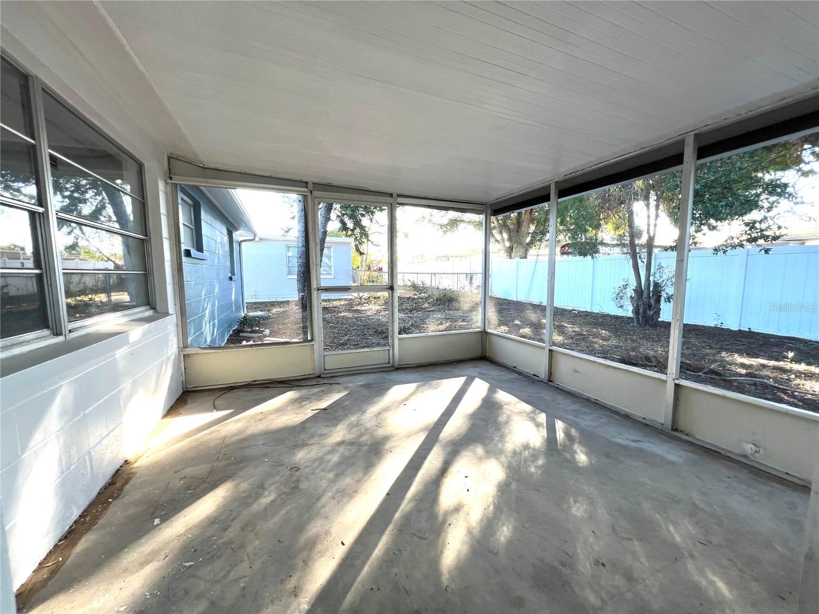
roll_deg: +0.6
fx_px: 308
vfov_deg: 89.9
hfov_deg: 106.2
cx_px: 410
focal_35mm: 13
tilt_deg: -6.3
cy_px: 307
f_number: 1.8
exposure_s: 1/99
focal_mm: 1.57
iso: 40
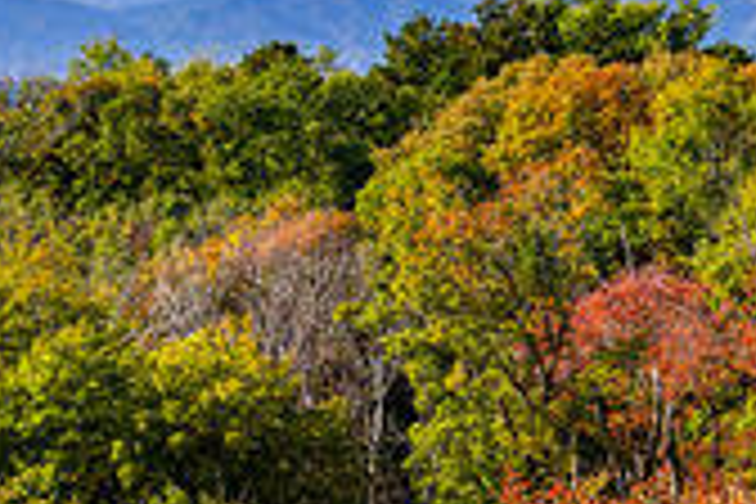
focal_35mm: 218
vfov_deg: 6.3
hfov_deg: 9.2
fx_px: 4578
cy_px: 112
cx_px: 1107
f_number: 9
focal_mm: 61
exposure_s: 1/15
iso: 64
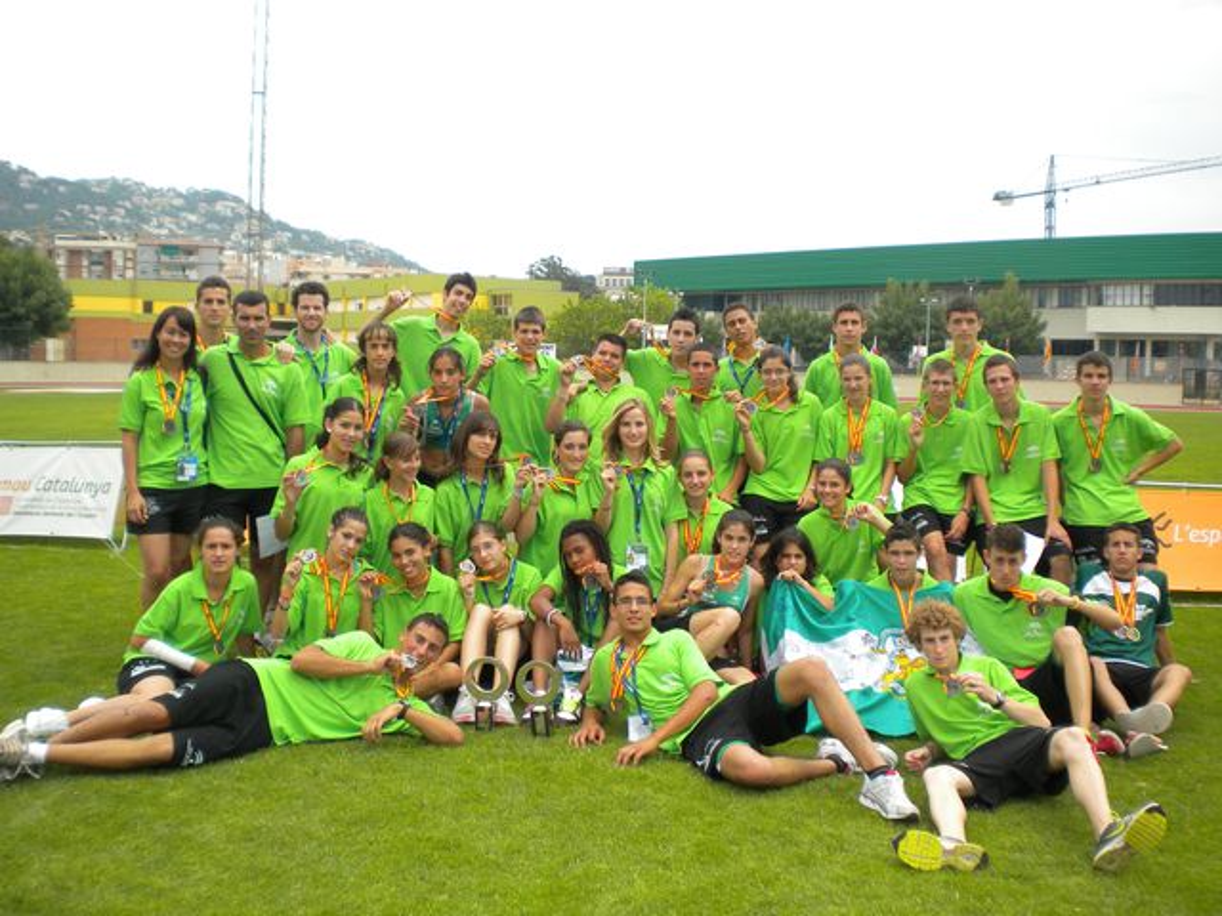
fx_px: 1236
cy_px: 458
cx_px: 611
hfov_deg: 52.6
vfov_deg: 40.7
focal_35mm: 35
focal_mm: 6.3
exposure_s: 1/506
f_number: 4.6
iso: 113
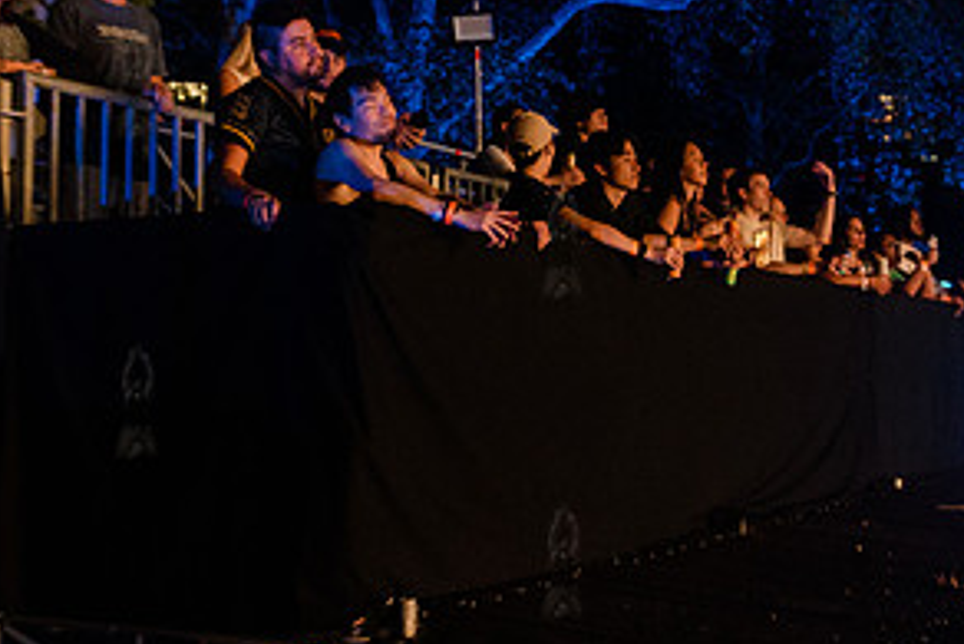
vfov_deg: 25.0
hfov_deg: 36.8
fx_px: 1447
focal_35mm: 54
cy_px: 239
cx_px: 561
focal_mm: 26
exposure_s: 1/200
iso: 6400
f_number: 2.8
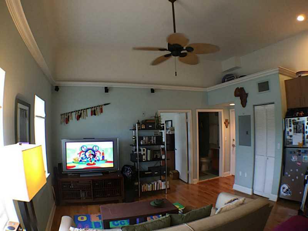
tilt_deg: +2.5
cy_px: 116
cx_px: 154
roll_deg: +1.1
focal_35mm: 29
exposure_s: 1/30
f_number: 2.2
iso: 80
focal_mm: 4.15
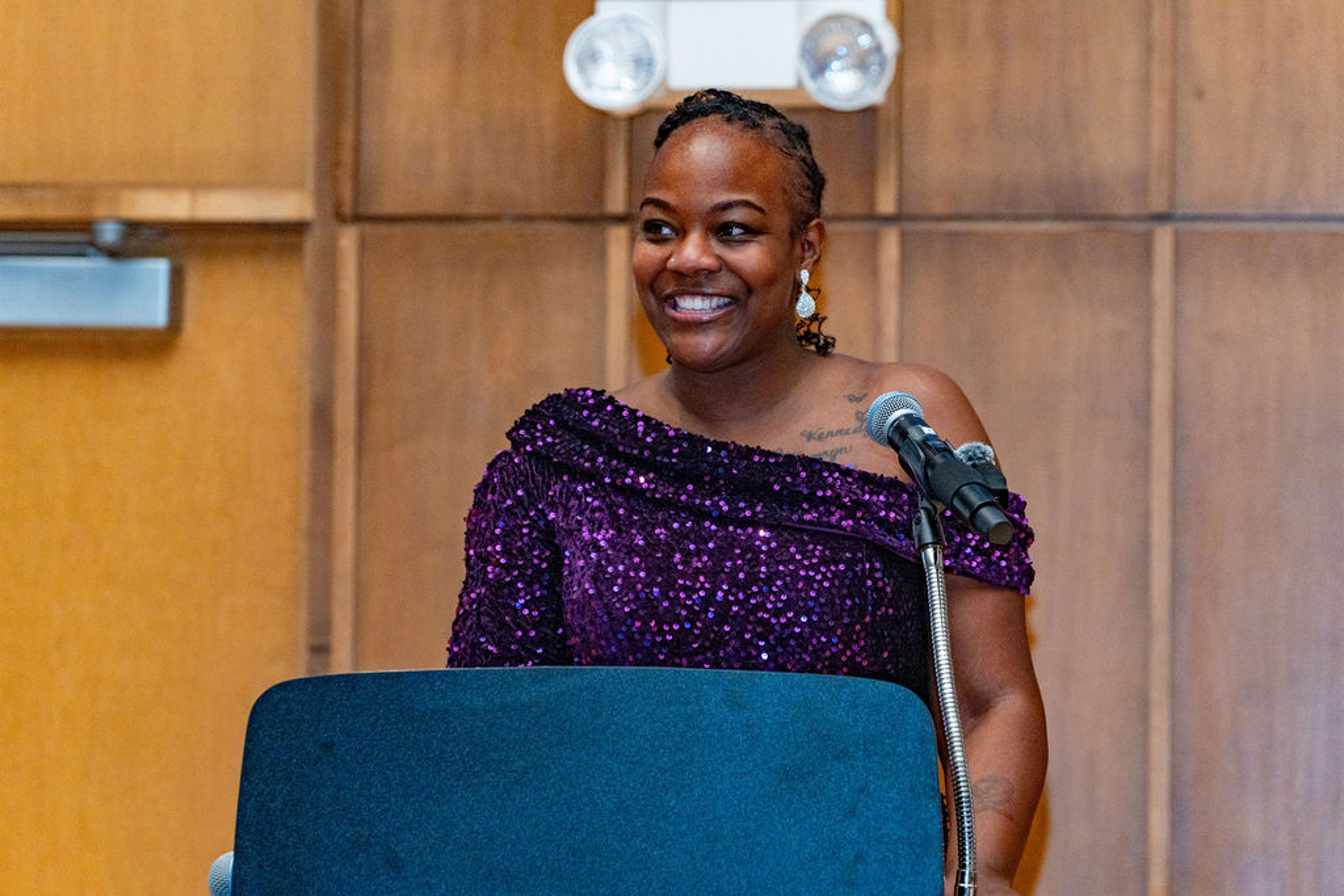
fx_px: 7467
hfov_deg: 10.3
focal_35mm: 200
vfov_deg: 6.9
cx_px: 672
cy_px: 448
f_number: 6.3
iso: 1600
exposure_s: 1/160
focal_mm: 200
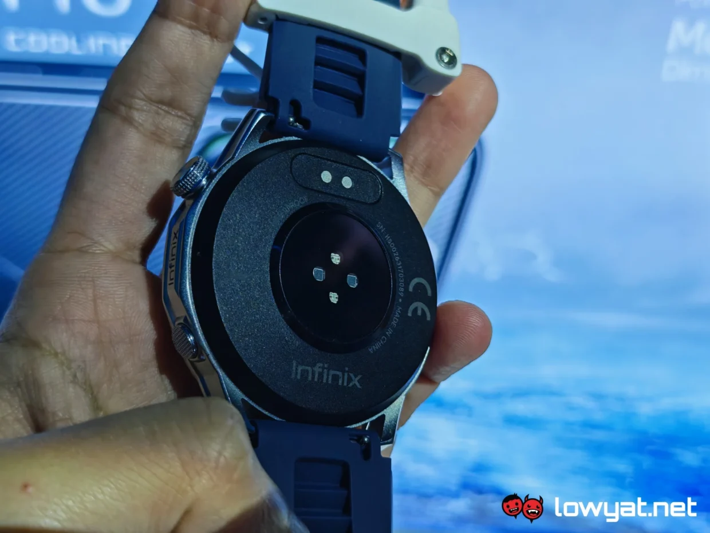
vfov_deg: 31.5
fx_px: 943
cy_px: 266
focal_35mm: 46
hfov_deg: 41.2
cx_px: 355
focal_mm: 5.4
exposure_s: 1/250
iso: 50
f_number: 1.6
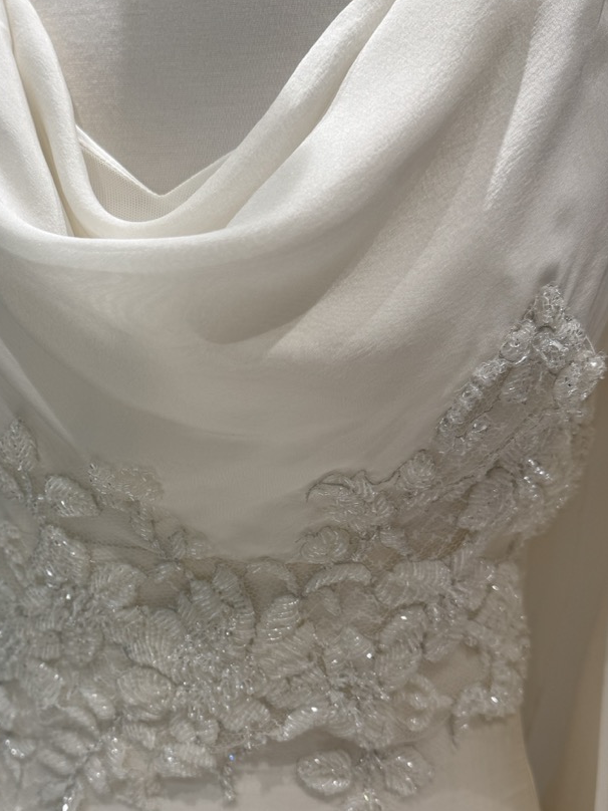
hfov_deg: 36.6
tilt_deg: -7.6
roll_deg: -0.7
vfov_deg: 48.7
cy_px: 484
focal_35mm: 38
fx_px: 890
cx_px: 131
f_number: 1.78
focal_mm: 6.76
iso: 64
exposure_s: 1/171
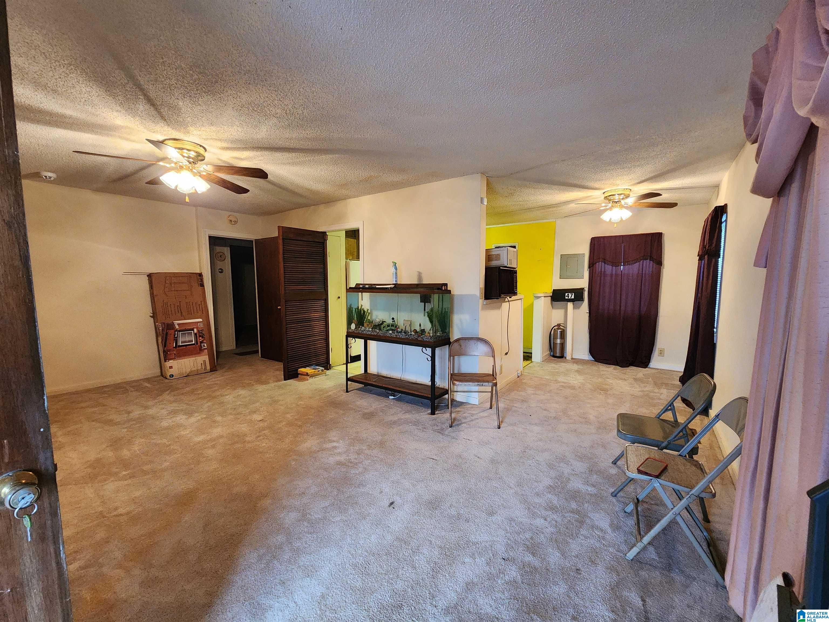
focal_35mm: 13
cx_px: 414
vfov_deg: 89.9
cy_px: 311
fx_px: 311
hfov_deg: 106.2
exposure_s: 1/40
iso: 400
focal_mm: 2.2
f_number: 2.2
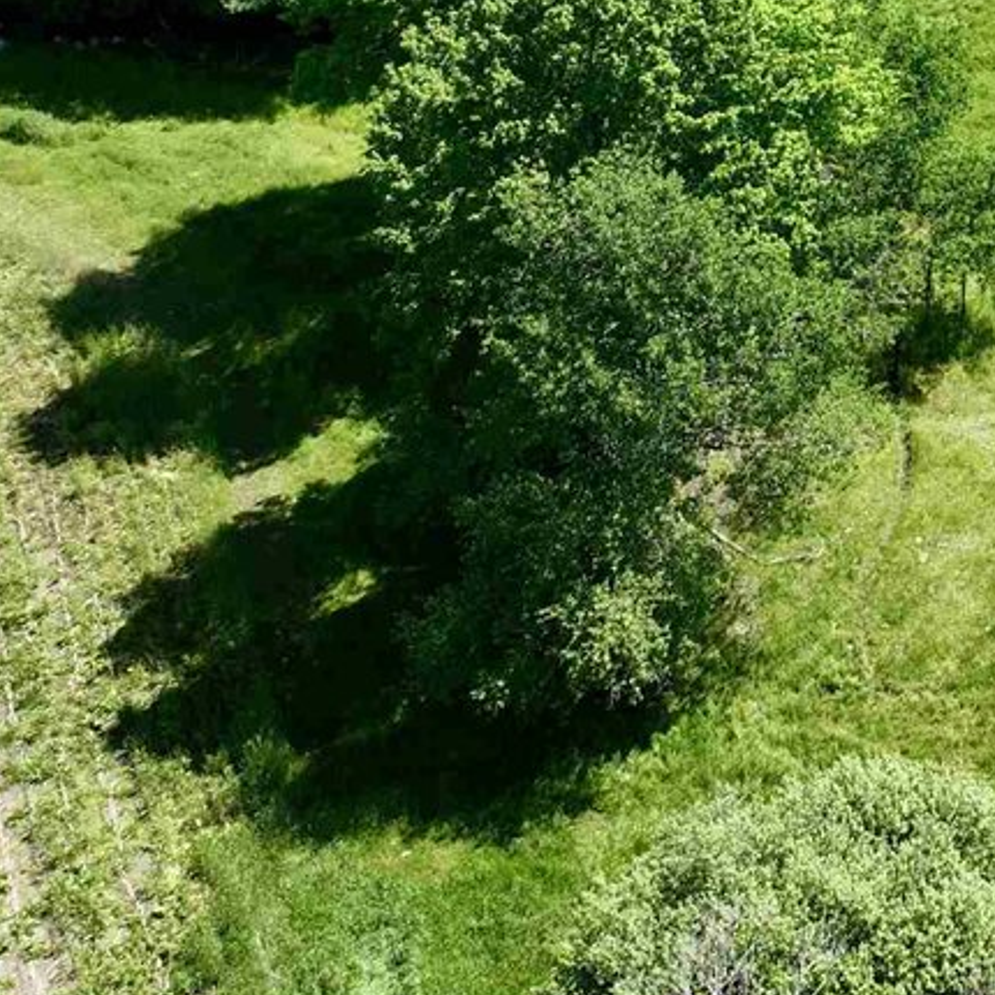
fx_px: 2569
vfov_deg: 20.0
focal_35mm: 79
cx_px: 1624
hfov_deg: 18.5
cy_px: -326
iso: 100
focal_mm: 12.29
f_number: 2.8
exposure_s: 1/1250
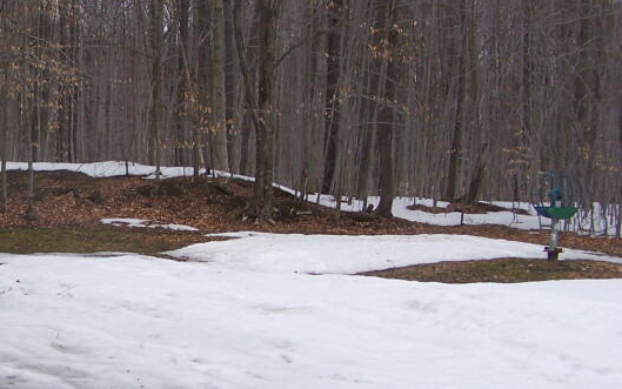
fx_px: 1323
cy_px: 177
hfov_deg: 25.5
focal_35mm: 78
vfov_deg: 16.7
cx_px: 39
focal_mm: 6.3
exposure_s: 1/640
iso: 80
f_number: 4
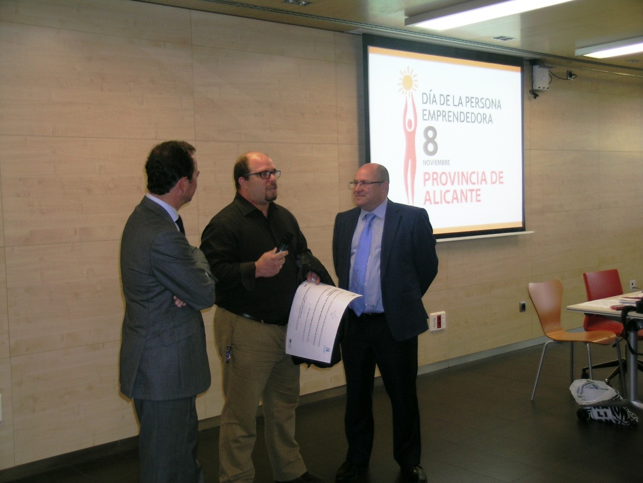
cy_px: 242
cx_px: 322
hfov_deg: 44.8
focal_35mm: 42
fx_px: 780
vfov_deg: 34.4
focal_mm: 8.7
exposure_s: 1/30
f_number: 3.2
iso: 50
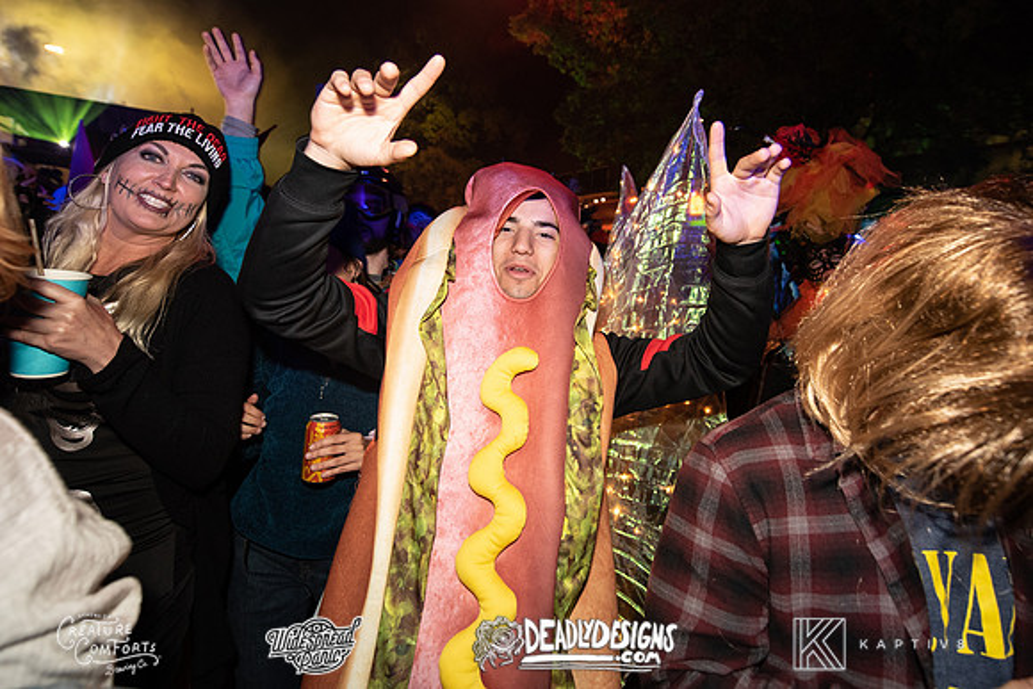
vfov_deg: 67.1
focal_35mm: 18
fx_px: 511
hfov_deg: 90.5
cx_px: 552
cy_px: 265
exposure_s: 1/80
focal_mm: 14
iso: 2000
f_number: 3.5
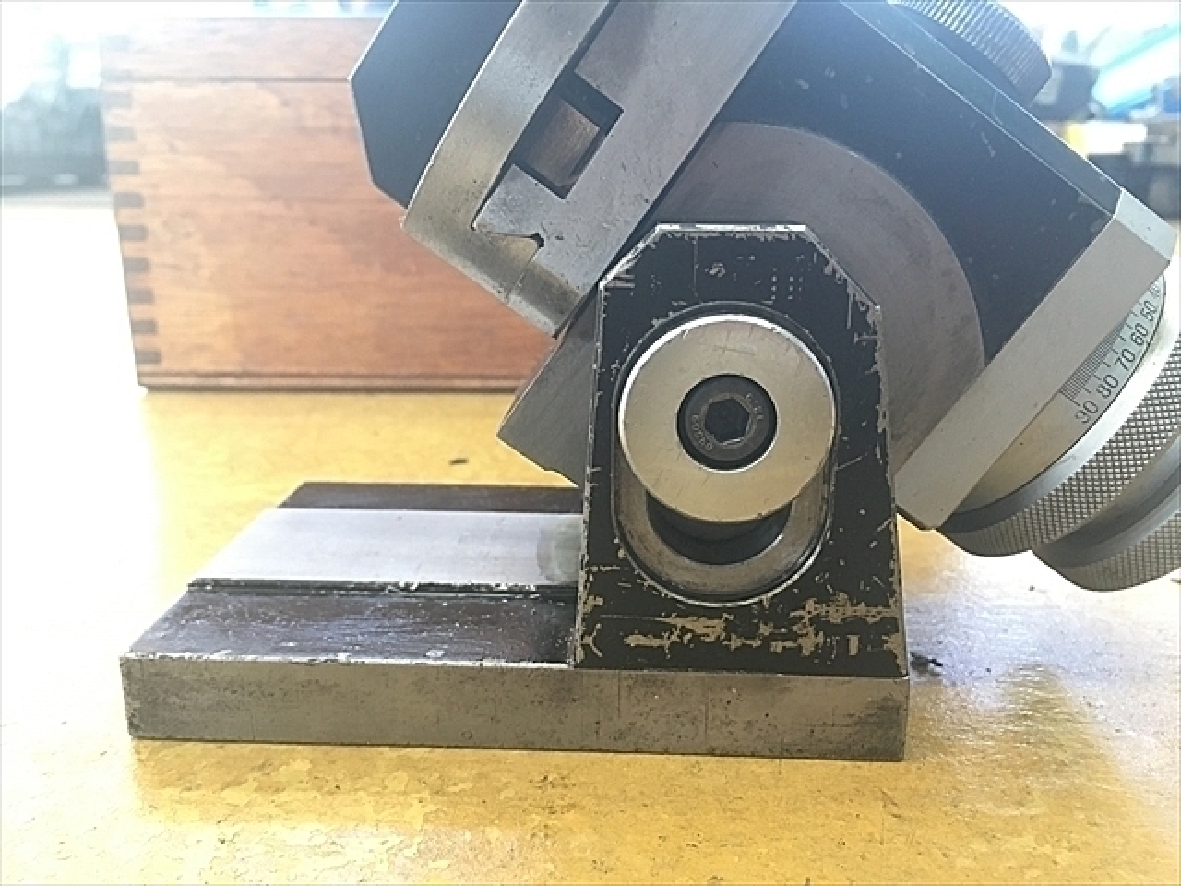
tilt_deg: -16.2
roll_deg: +0.3
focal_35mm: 29
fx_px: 989
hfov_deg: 61.7
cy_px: 443
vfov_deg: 48.2
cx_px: 590
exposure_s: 1/30
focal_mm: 4.15
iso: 160
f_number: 2.2
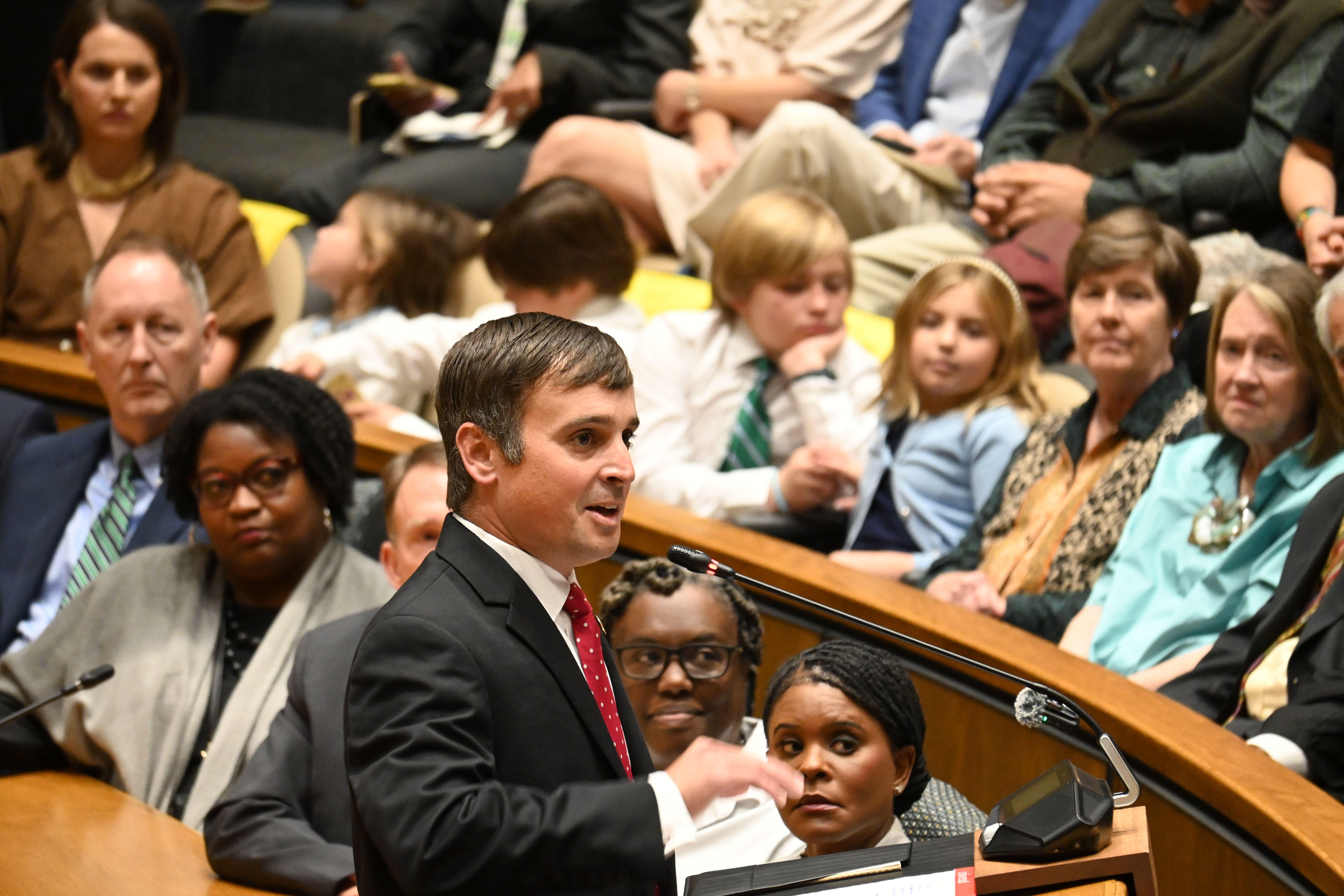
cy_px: 448
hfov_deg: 6.0
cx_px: 672
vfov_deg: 4.0
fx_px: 12879
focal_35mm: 345
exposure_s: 1/125
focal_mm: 230
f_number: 6
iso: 3200
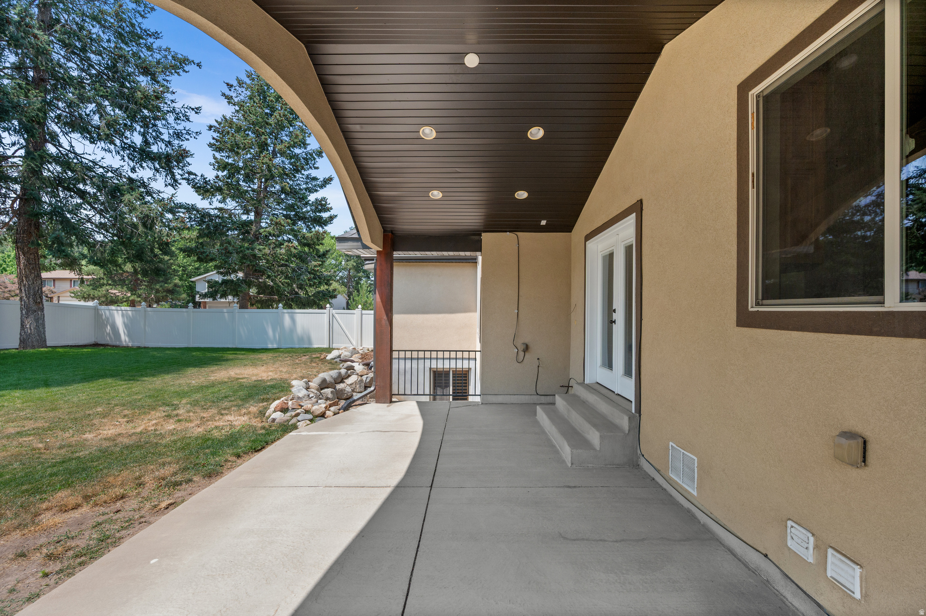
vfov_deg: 81.1
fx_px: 360
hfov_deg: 104.3
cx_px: 463
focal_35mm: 14
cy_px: 308
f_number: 7.1
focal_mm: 14
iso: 500
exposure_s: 1/500
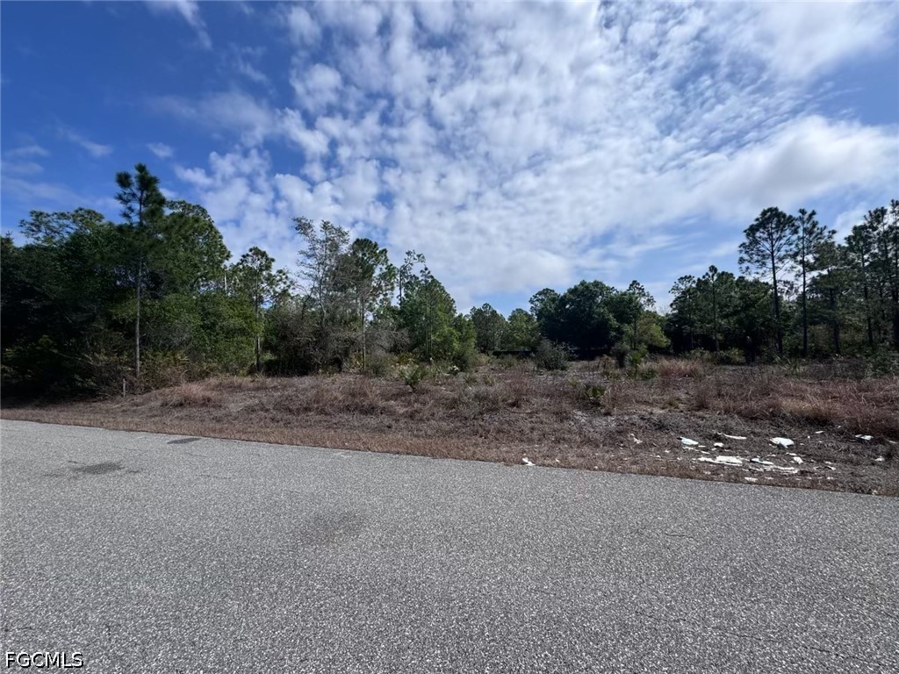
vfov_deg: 85.7
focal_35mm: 14
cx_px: 450
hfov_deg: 102.1
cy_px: 337
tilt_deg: +2.4
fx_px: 364
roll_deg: +1.5
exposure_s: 1/3717
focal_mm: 2.22
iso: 50
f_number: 2.2
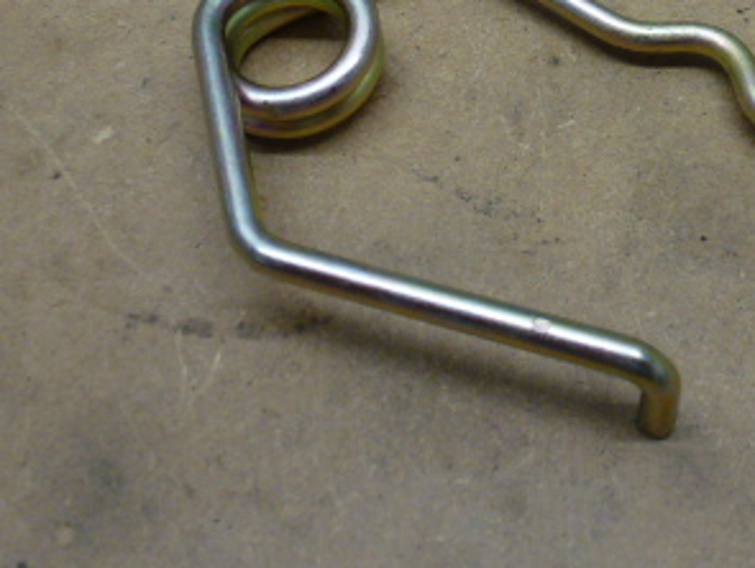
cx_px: 573
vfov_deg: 26.6
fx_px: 1136
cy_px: 3
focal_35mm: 52
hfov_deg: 35.9
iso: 125
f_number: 3.3
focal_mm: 4.3
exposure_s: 1/60
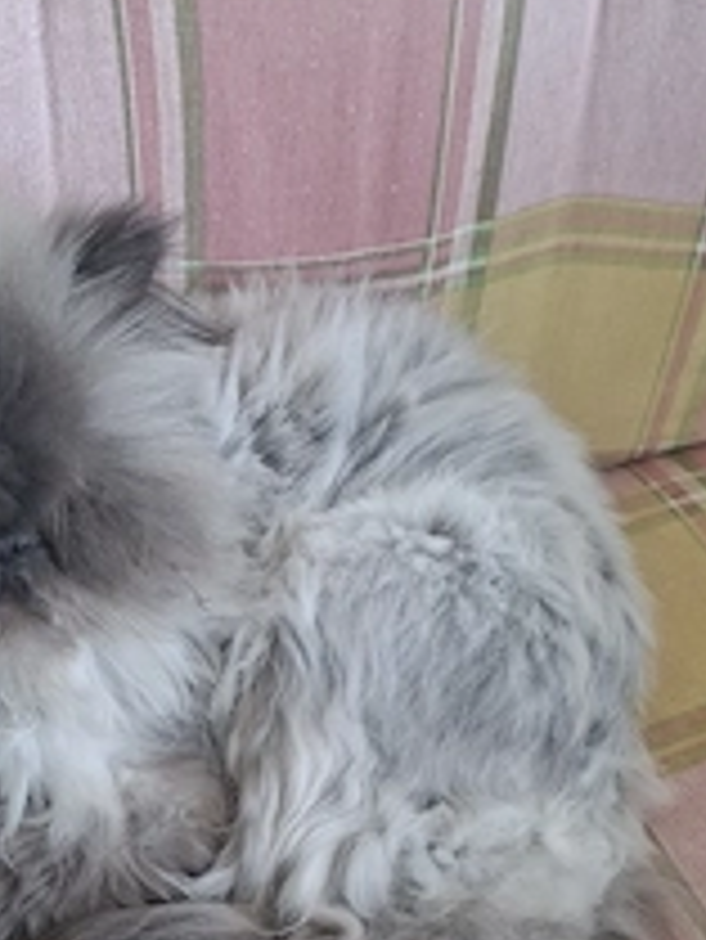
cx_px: 148
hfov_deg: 32.1
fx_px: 1195
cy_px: 720
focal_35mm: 44
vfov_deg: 41.5
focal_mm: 5.54
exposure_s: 1/100
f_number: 1.8
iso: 50
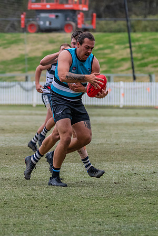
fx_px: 2741
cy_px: 117
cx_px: 86
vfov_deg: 5.0
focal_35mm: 416
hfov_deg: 3.3
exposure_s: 1/1600
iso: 1250
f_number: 5.3
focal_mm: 220
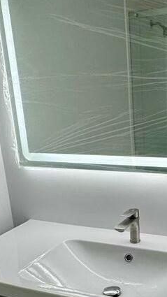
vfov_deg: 41.1
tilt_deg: -18.4
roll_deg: +4.4
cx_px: 120
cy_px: 215
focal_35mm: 49
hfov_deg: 24.2
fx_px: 386
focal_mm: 2.22
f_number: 2.2
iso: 50
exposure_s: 1/100
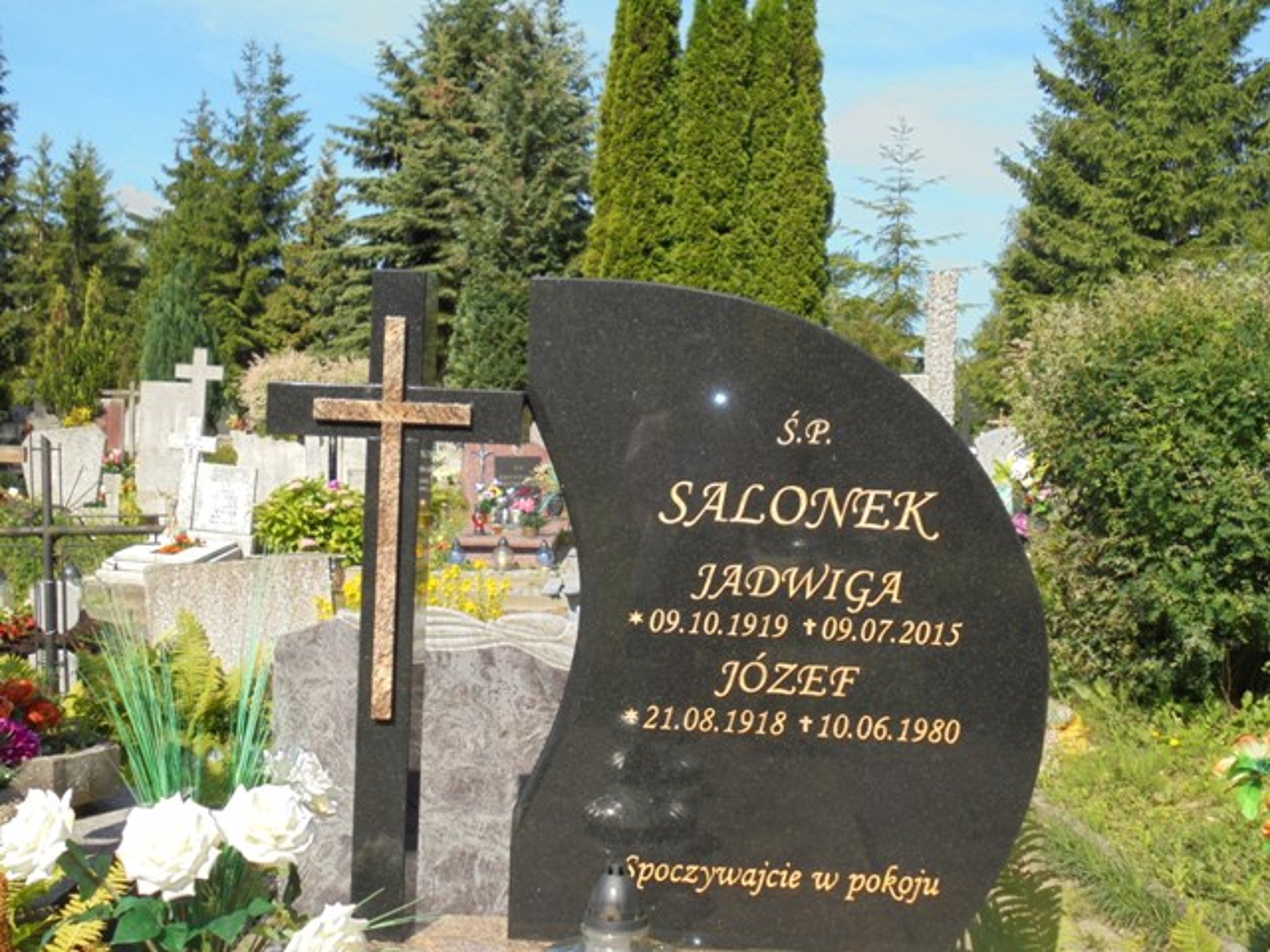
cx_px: 635
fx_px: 1578
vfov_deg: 33.6
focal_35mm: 43
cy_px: 476
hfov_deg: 43.9
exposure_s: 1/500
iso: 100
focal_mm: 7.8
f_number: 4.5
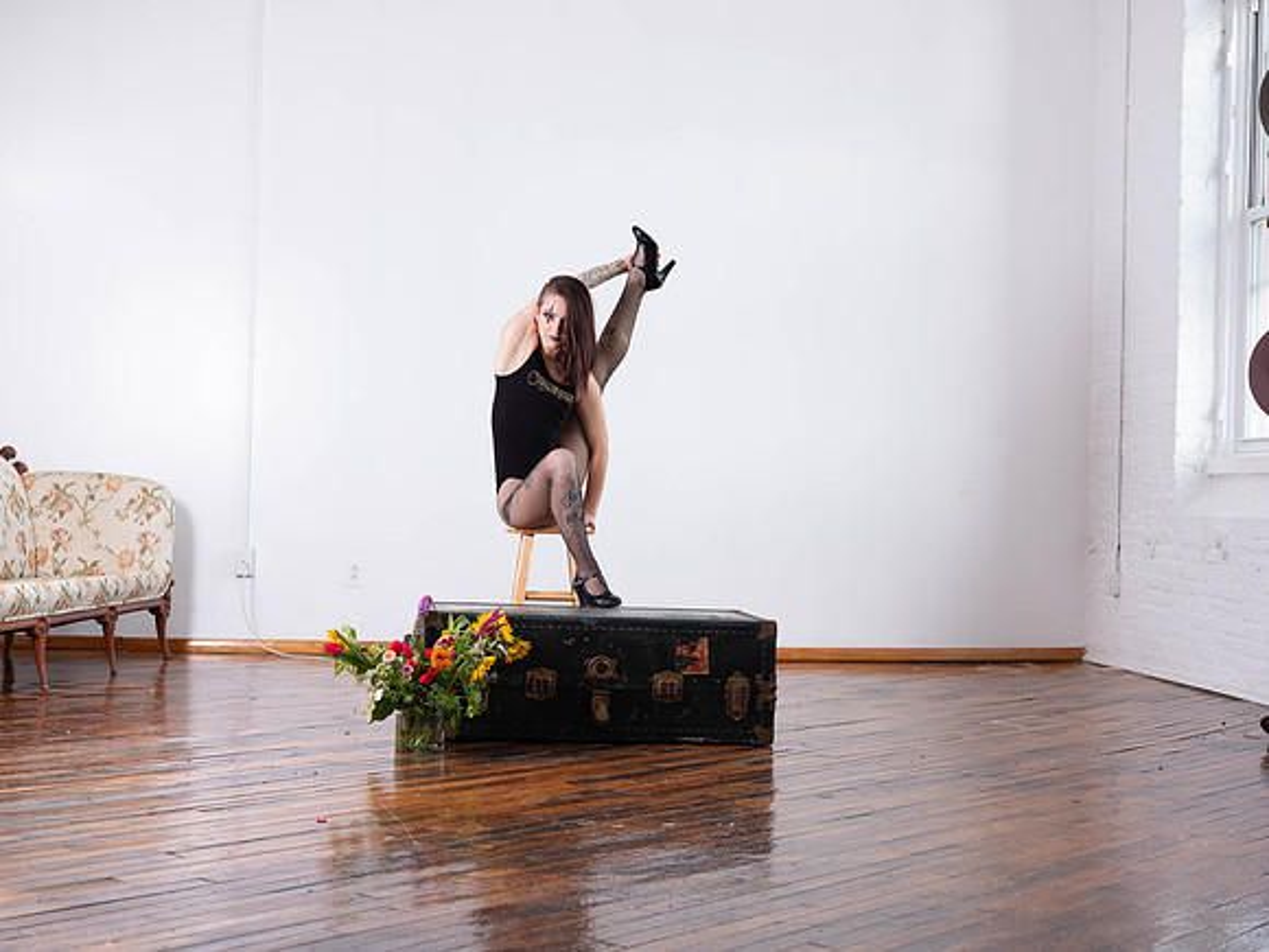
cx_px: 634
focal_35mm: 50
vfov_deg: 29.1
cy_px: 476
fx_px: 1833
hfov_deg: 38.2
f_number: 5.6
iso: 500
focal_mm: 63
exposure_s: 1/80
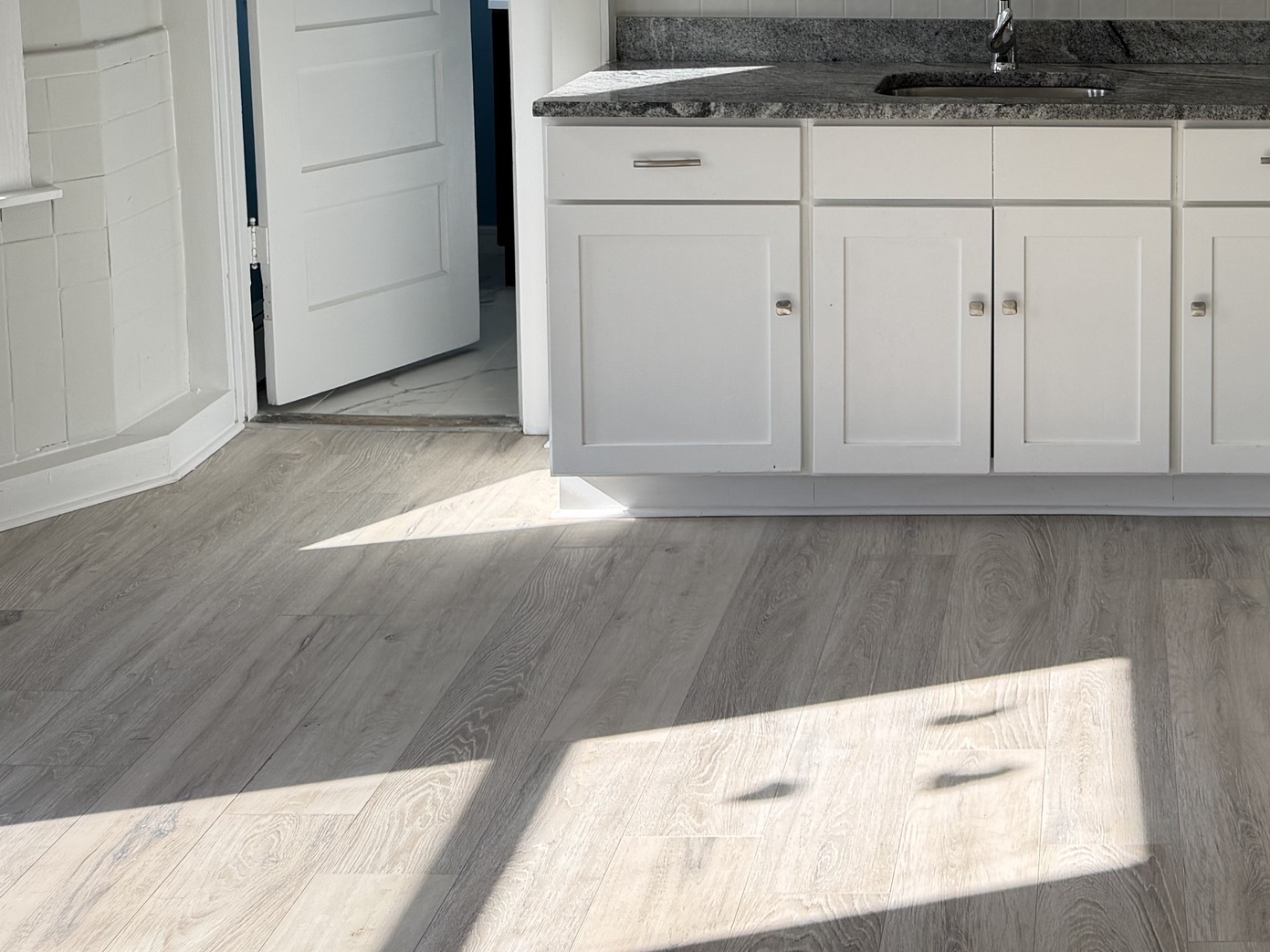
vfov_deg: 26.3
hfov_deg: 34.4
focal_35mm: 53
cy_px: 43
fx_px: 1944
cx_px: 1120
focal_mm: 6.76
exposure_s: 1/898
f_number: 1.78
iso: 80
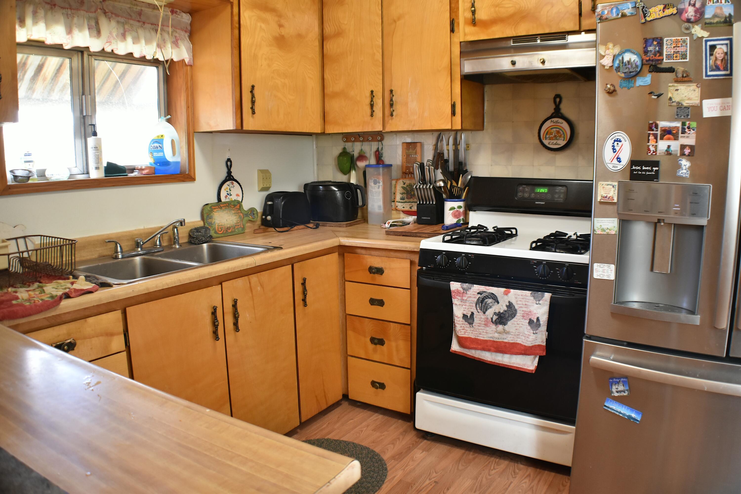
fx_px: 679
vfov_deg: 40.0
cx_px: 370
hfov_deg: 57.2
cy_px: 247
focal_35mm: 33
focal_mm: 22
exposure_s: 1/40
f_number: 3.8
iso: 1400
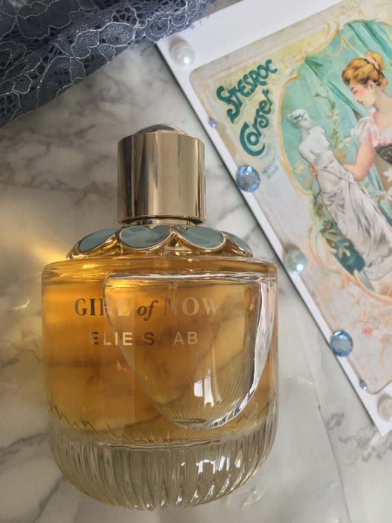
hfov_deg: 48.2
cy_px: 262
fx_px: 438
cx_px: 196
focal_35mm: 29
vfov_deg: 61.7
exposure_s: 1/33
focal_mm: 4.15
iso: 125
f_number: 2.2
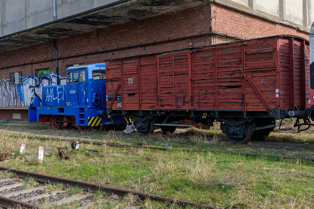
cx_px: 157
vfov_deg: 35.5
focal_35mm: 38
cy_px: 104
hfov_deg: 51.3
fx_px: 327
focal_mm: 25
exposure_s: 1/320
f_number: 10
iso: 200
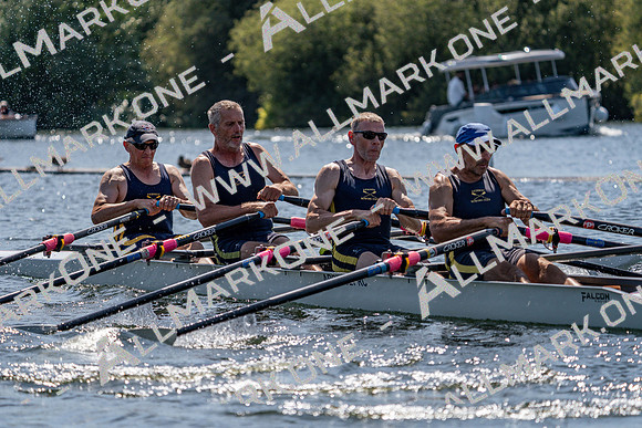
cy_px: 214
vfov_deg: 6.4
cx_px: 321
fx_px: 3853
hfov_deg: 9.5
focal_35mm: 216
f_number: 5.6
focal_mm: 216
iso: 200
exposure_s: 1/2000
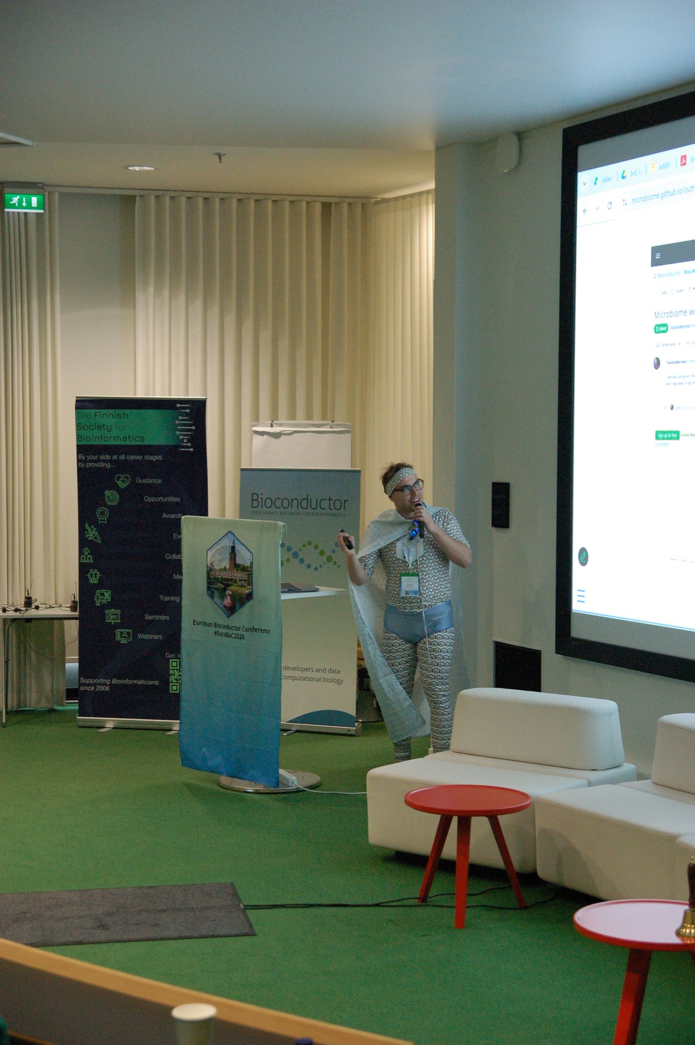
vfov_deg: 31.9
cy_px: 522
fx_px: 1827
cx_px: 348
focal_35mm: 63
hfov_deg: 21.5
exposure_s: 1/125
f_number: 4
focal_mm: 42
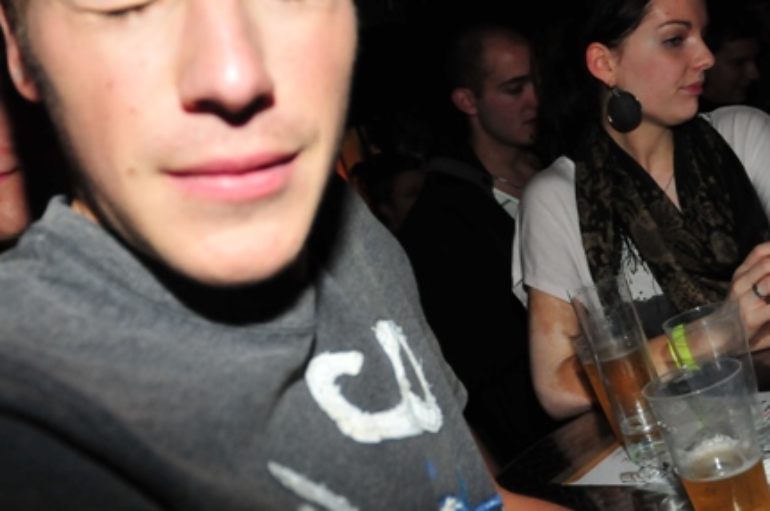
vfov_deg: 33.3
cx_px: 389
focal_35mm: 40
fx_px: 855
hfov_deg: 48.5
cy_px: 236
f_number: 4
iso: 800
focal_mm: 18
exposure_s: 1/60
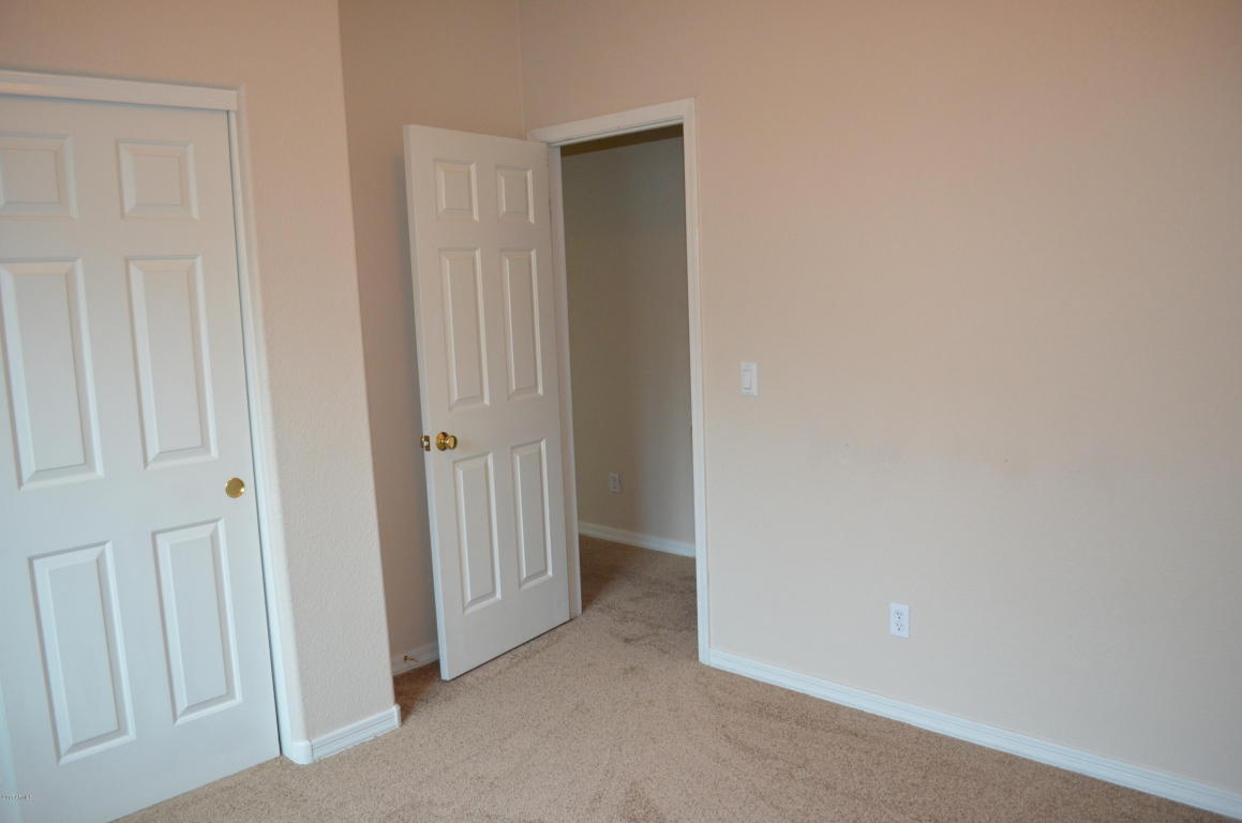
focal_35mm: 27
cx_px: 621
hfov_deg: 67.5
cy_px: 412
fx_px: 930
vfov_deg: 47.7
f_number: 4
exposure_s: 1/60
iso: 1100
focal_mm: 18
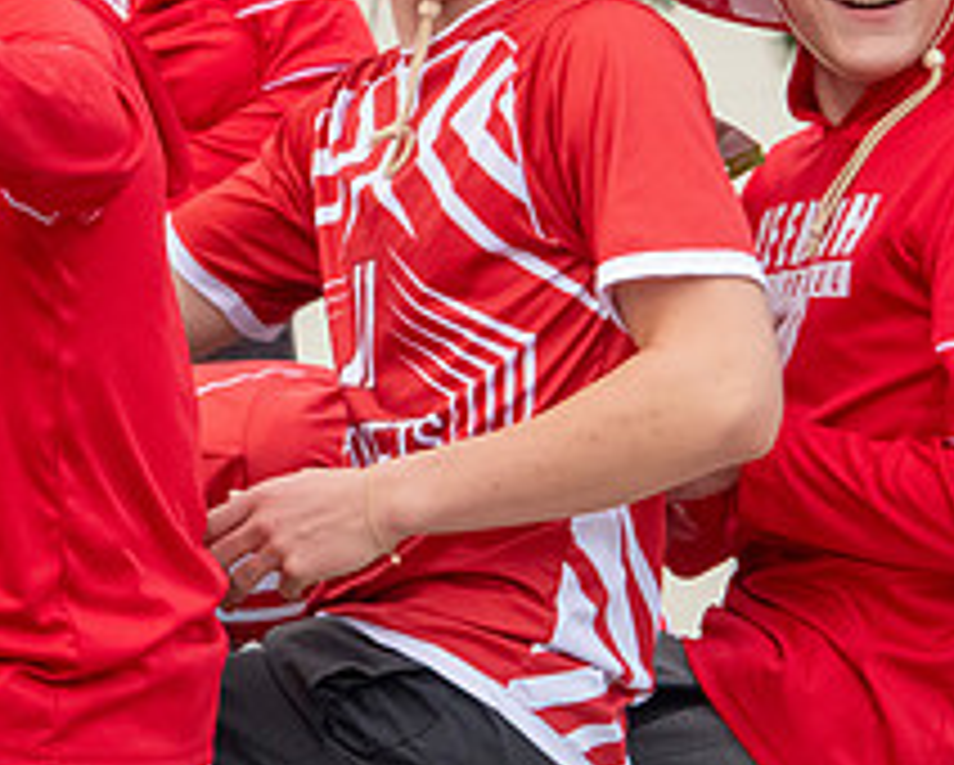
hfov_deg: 4.2
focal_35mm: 462
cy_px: 160
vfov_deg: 3.4
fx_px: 13056
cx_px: 4
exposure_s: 1/320
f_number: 11
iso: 3200
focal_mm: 180
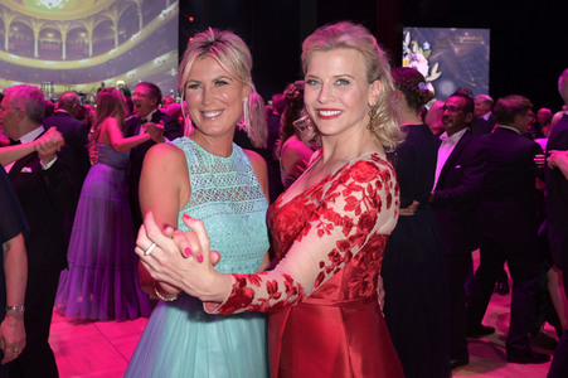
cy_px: 189
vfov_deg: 44.9
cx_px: 284
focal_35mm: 29
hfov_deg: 63.7
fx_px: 457
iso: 2500
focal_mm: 29
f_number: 5
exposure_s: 1/80
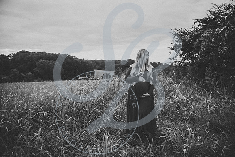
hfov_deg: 73.7
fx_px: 157
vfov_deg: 53.2
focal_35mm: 24
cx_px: 118
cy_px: 78
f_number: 2.8
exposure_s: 1/500
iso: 100
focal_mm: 24
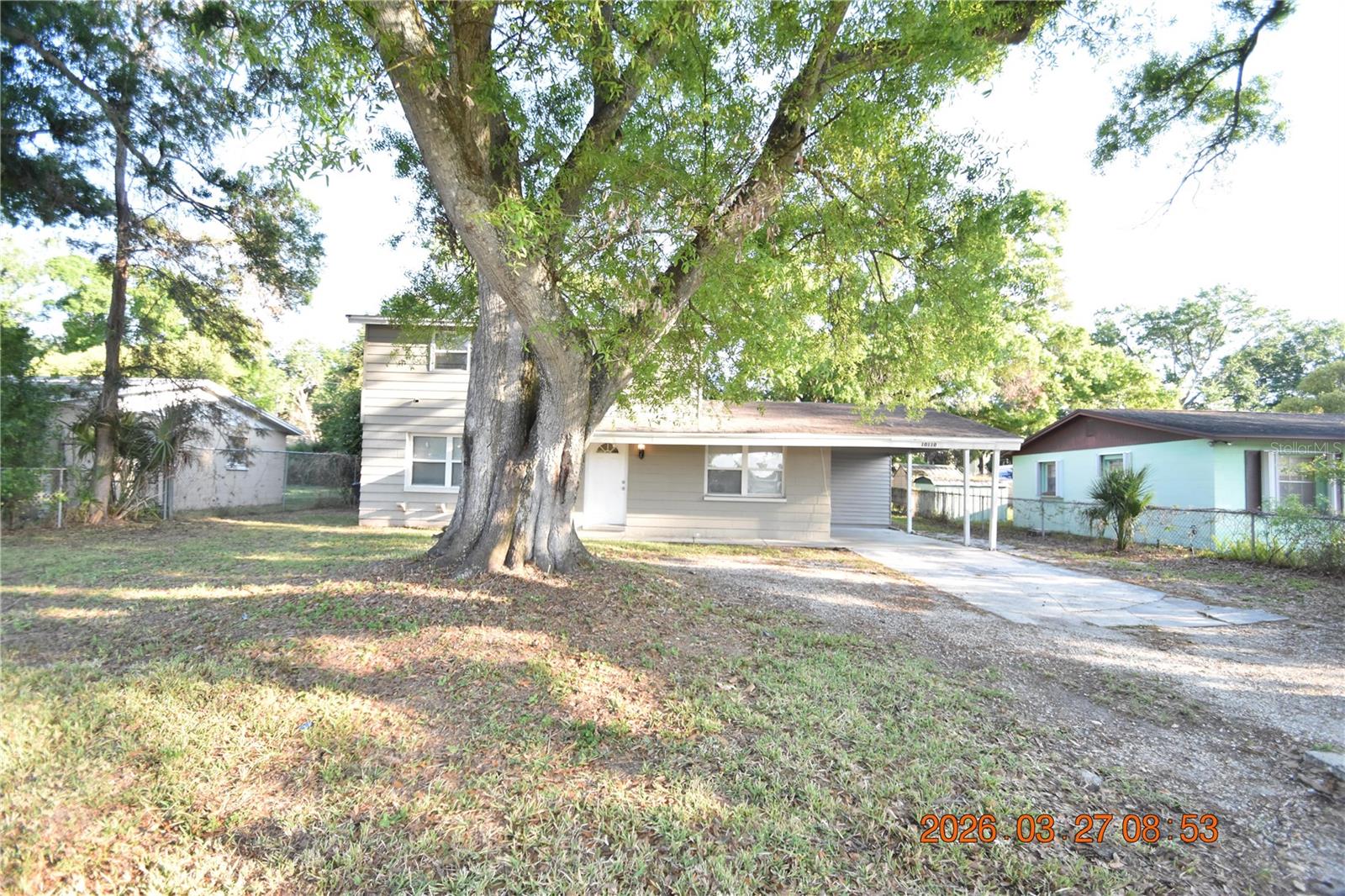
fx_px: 560
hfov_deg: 100.4
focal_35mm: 15
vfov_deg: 77.3
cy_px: 448
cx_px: 672
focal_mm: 10
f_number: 3.5
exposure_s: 1/500
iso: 800
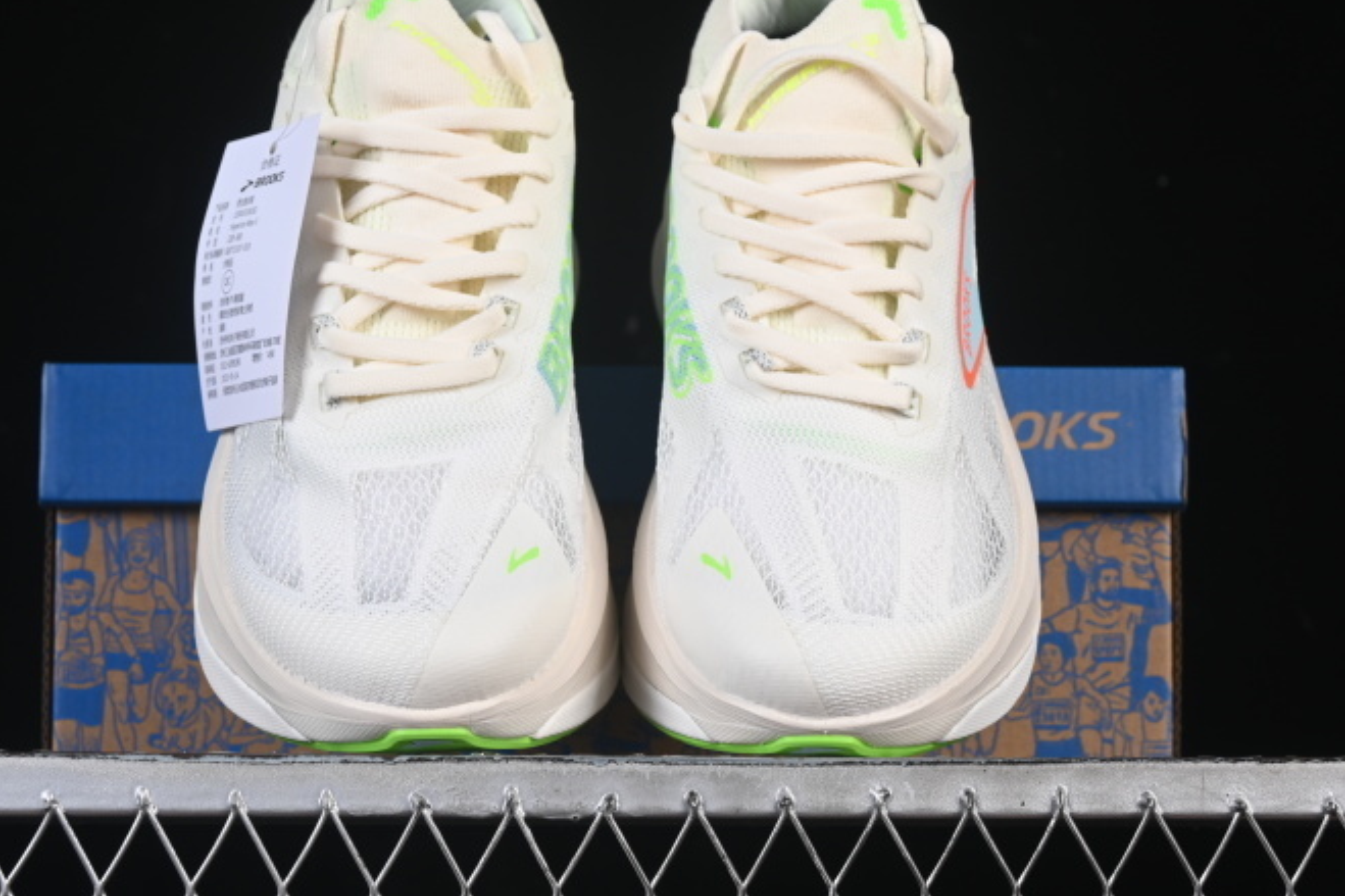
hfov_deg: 22.4
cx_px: 616
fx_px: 3399
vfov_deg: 15.0
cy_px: 417
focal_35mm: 91
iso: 160
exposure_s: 1/80
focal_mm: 50
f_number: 8
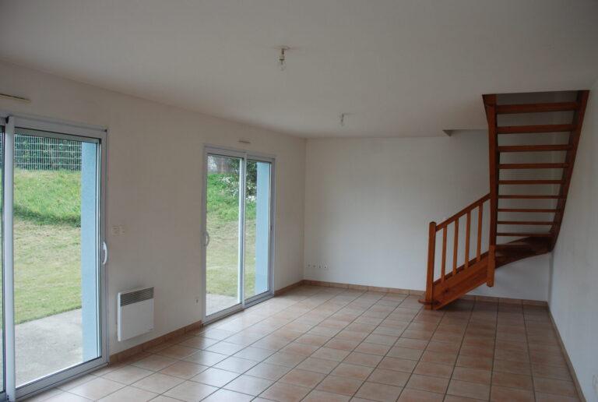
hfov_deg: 67.3
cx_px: 299
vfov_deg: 48.2
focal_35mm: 27
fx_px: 450
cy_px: 201
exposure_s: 1/100
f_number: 5
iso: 200
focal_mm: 18
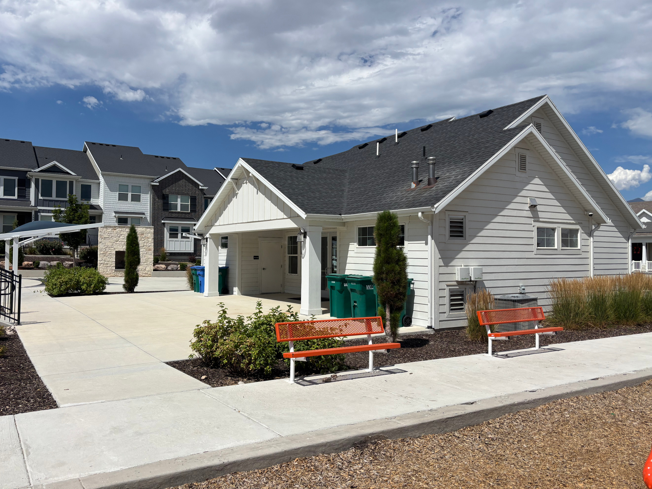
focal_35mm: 28
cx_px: 312
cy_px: 246
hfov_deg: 63.4
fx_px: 527
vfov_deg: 49.7
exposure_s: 1/8333
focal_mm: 5.96
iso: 50
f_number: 1.6
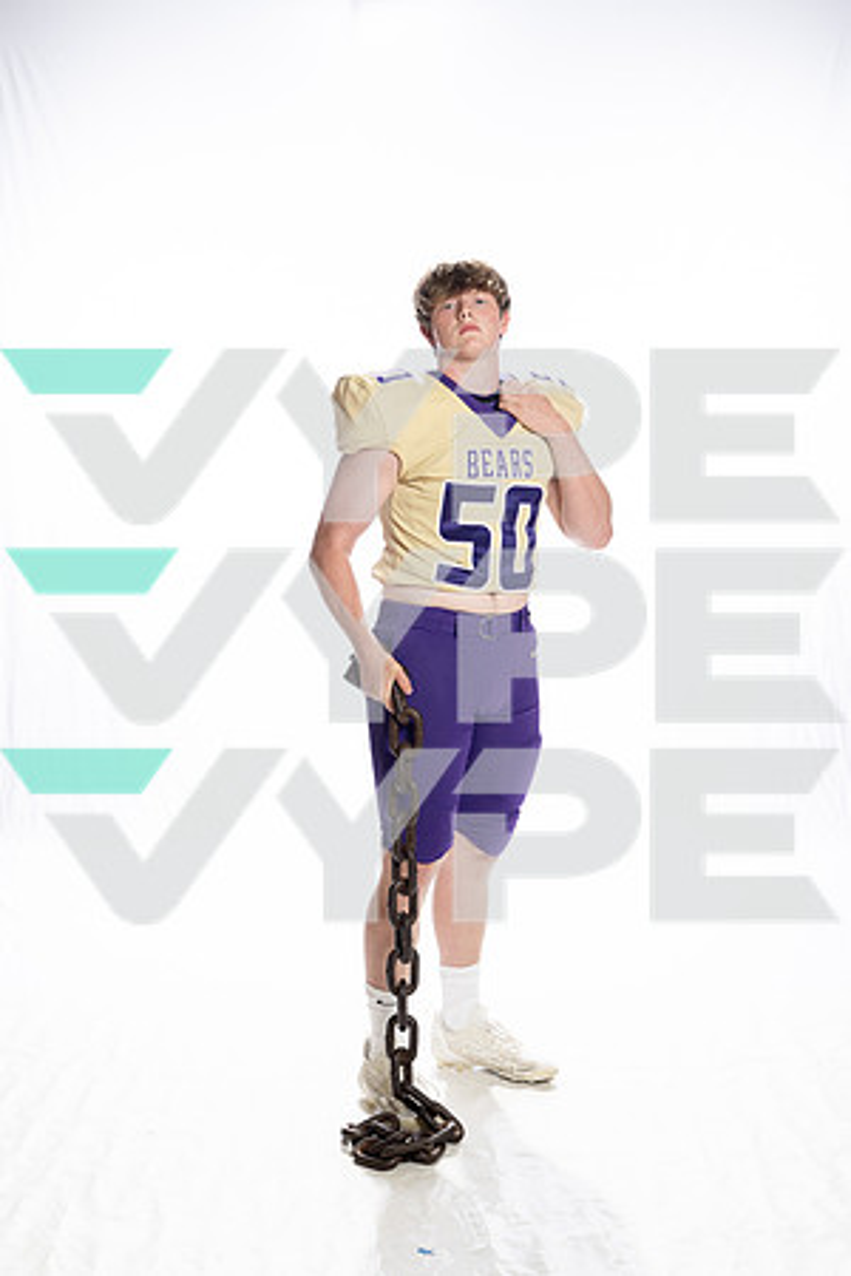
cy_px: 638
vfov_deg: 39.6
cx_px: 426
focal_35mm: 50
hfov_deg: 27.0
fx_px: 1773
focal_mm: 50
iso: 800
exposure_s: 1/250
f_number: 8
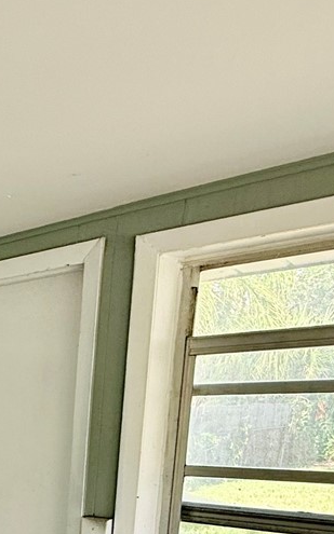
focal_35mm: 48
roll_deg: +1.0
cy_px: 545
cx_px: -273
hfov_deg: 19.6
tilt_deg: -10.6
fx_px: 700
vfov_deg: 37.1
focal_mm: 2.22
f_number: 2.2
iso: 64
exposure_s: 1/139
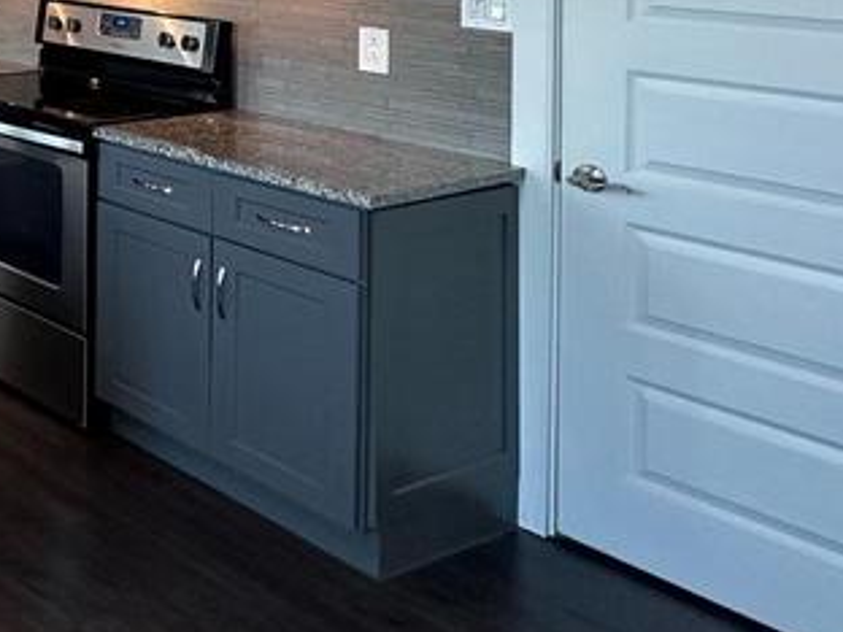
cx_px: -346
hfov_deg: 29.5
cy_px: -113
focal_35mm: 46
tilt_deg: +0.6
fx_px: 1120
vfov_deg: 27.9
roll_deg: -0.7
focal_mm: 2.22
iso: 160
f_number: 2.2
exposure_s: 1/60
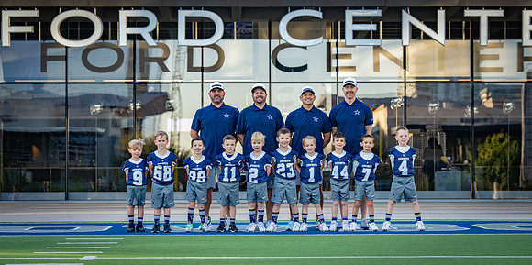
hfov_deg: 19.4
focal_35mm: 113
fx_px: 1559
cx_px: 257
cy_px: 151
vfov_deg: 9.7
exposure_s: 1/1250
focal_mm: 101
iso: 1250
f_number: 4
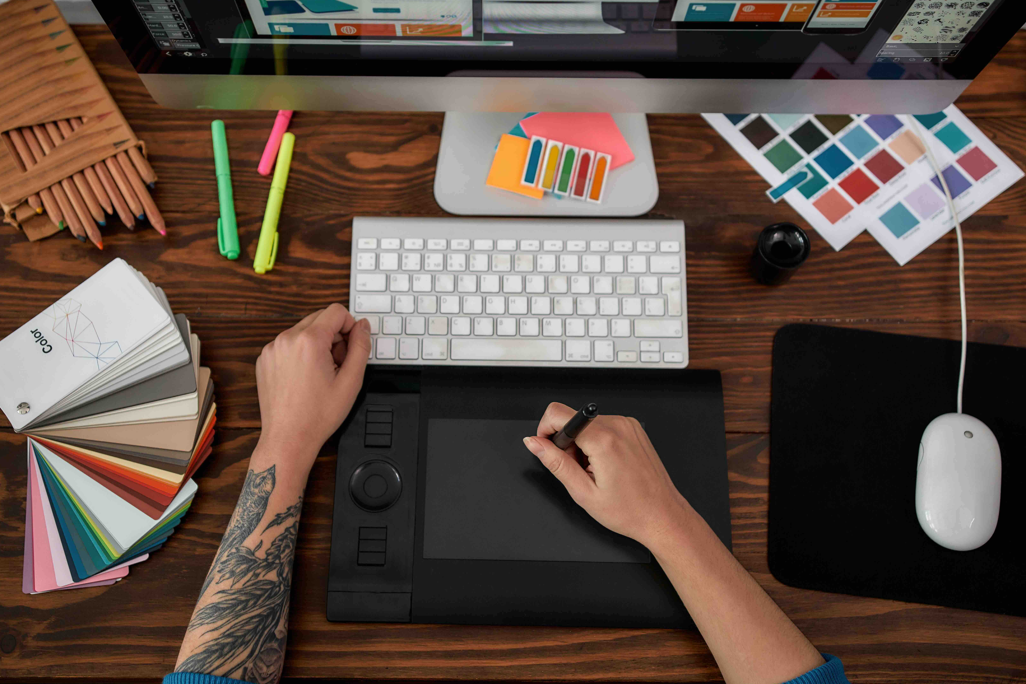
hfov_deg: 48.4
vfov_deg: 33.4
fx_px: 1140
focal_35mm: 40
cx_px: 483
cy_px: 328
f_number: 2.5
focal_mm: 35
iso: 320
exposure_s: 1/250
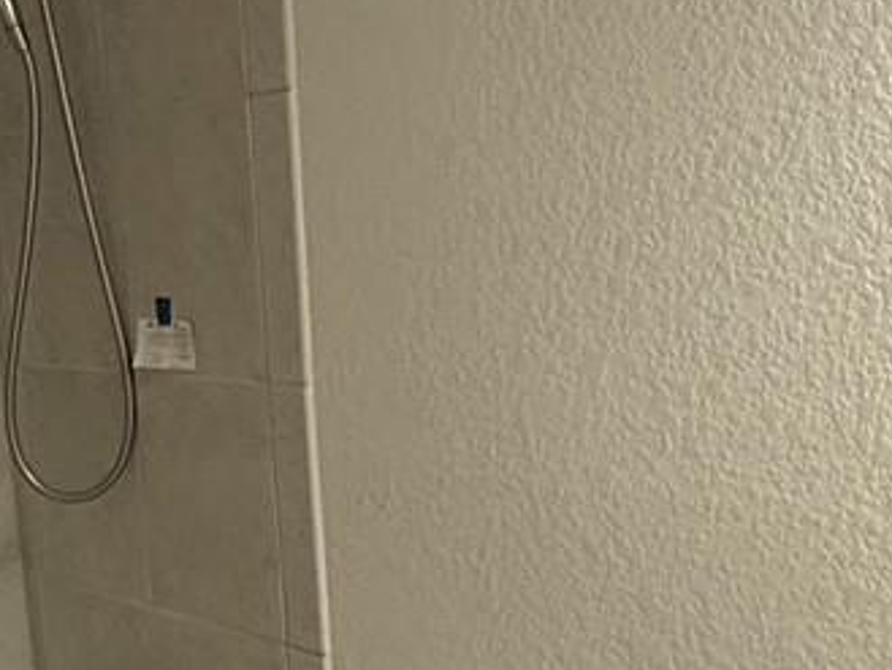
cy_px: 700
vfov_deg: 20.8
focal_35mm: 68
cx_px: 260
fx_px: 1753
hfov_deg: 28.3
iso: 250
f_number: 2.2
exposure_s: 1/120
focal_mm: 2.22
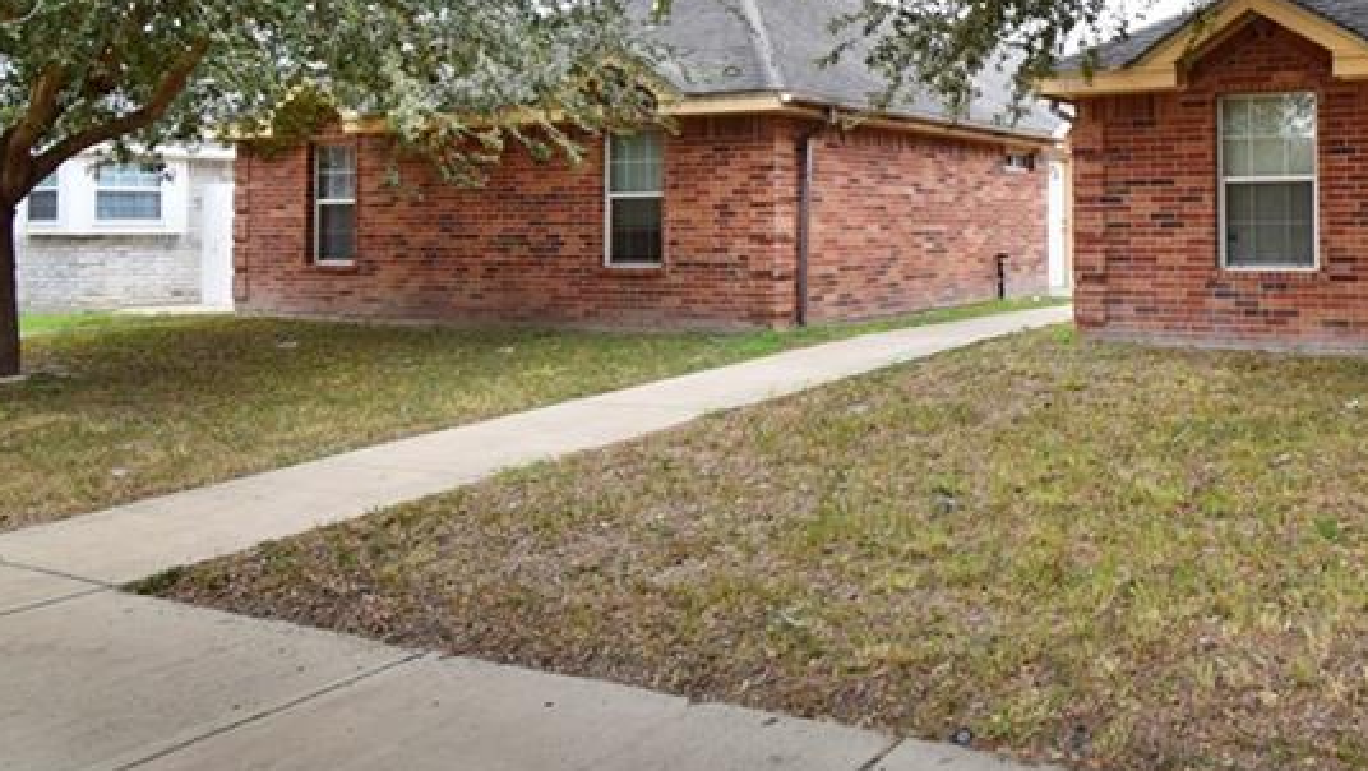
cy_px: 199
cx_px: 1133
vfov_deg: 38.1
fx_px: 1089
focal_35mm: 30
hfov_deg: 58.3
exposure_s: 1/125
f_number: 5.6
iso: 400
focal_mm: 10
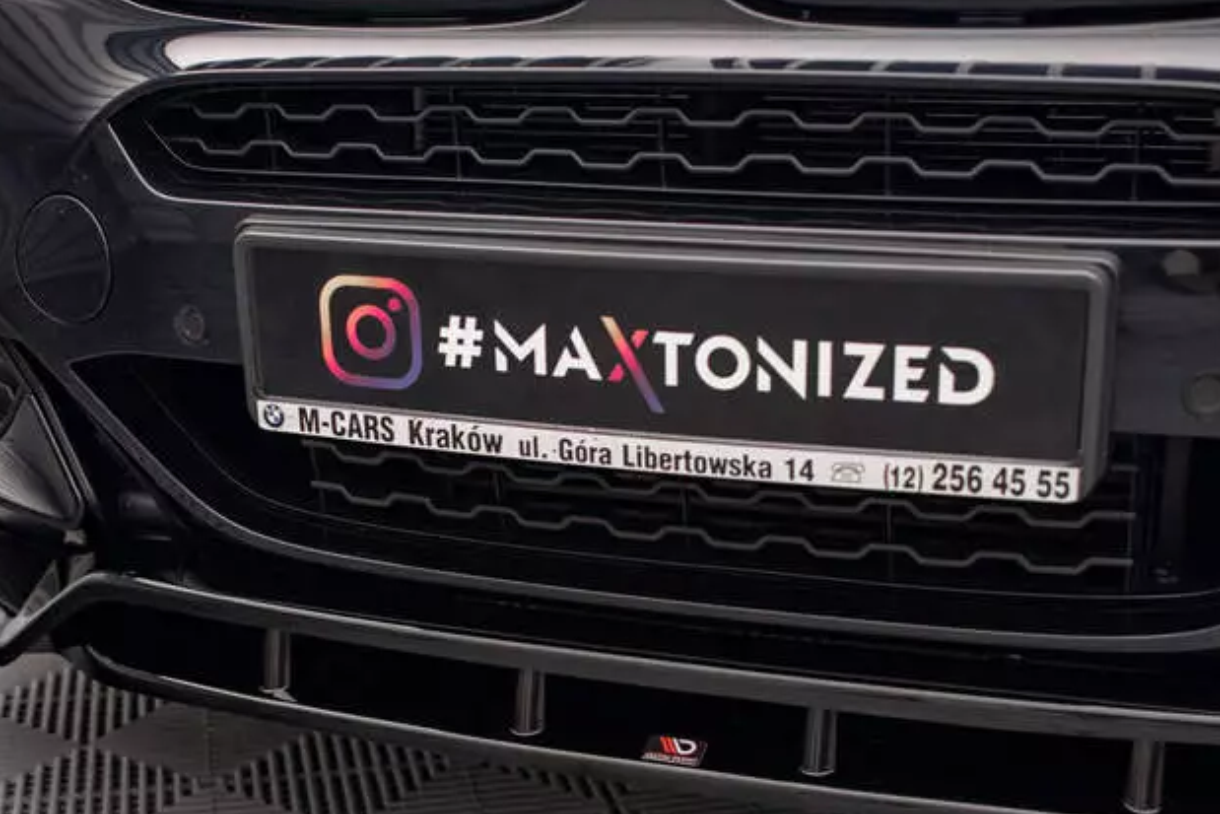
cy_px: 602
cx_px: 475
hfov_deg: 34.9
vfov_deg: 23.6
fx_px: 1932
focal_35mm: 57
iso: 1250
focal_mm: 35
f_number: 2.5
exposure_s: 1/100
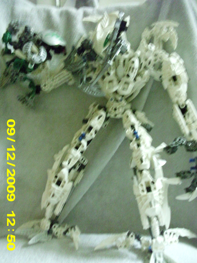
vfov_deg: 49.0
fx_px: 288
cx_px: 98
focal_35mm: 38
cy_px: 132
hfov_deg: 37.7
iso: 1600
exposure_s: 1/9
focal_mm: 6.3
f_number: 3.1
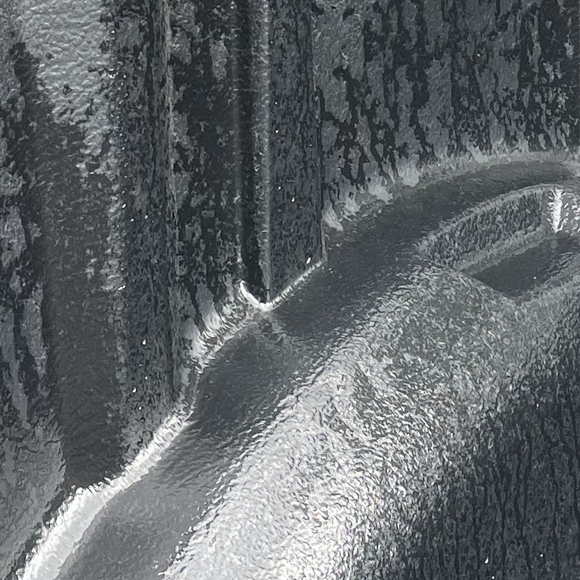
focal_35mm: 111
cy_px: 15
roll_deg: +3.0
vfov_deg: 15.4
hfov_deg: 15.7
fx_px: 2104
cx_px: 399
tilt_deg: -15.0
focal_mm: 4.2
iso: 80
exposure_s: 1/121
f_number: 1.6
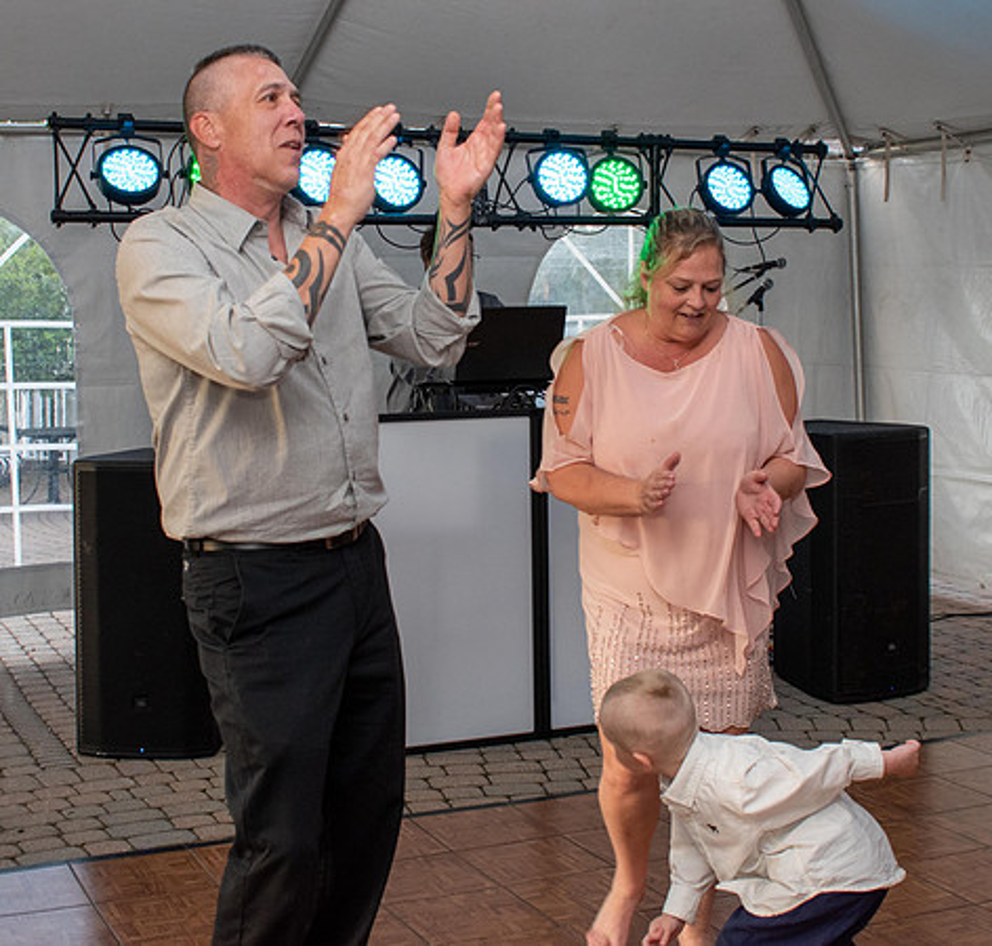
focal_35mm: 55
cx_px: 480
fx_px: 1736
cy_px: 367
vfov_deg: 30.4
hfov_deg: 31.9
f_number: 5
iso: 800
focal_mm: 24
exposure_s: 1/100
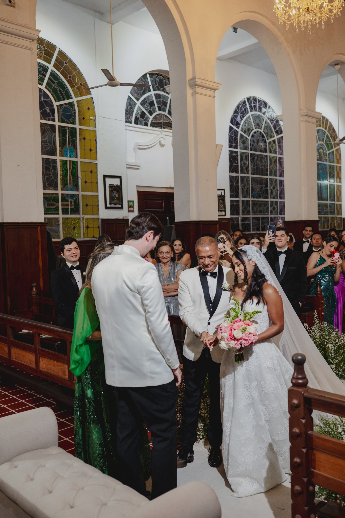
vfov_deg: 54.4
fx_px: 503
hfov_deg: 37.9
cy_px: 259
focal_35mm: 35
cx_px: 172
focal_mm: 35
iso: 640
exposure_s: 1/125
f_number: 2.8
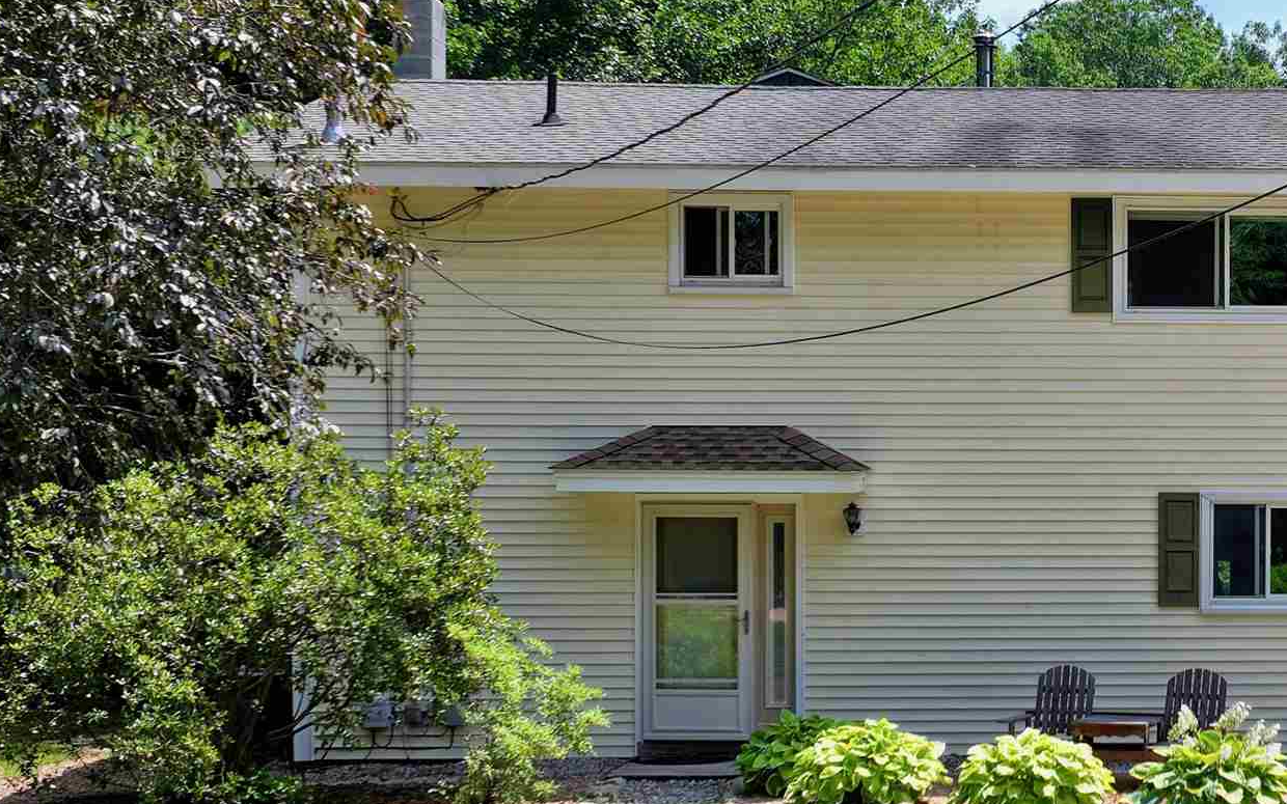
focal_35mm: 63
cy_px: 525
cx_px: 1167
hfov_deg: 31.0
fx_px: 2210
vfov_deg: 20.6
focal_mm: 12.29
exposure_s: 1/2000
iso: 140
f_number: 2.8
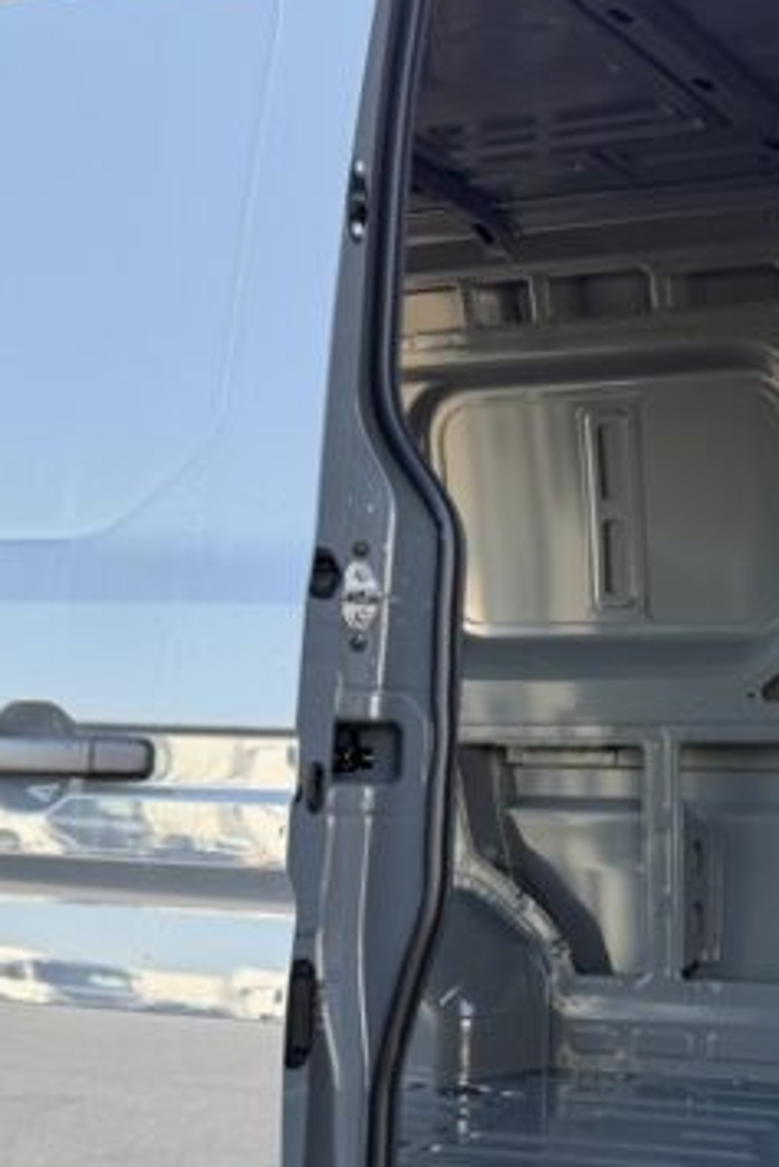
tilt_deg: +3.6
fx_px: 1751
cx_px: 917
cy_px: 697
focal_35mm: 54
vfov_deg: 36.7
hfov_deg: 23.1
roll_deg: +0.4
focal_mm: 6.76
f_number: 1.78
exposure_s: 1/199
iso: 64
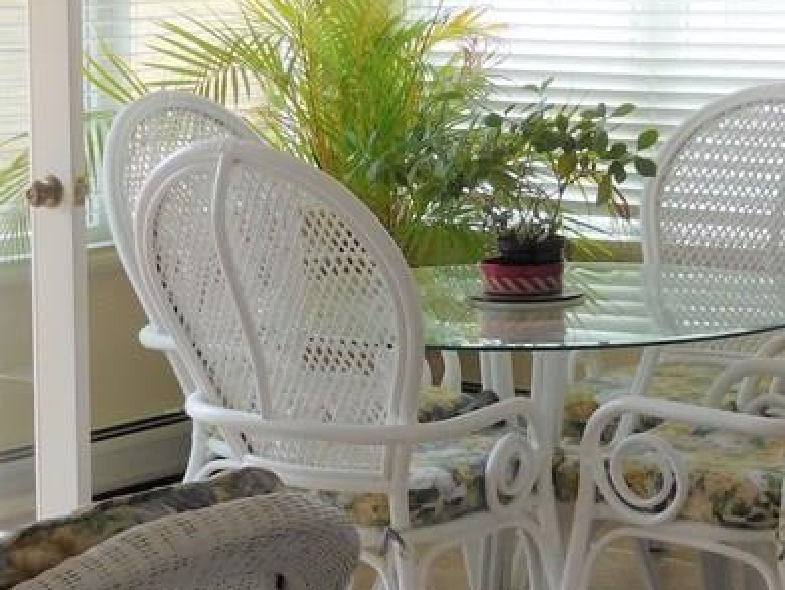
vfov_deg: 14.1
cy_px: 215
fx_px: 2383
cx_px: 403
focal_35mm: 105
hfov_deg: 18.7
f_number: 3.9
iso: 125
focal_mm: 7.1
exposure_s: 1/125
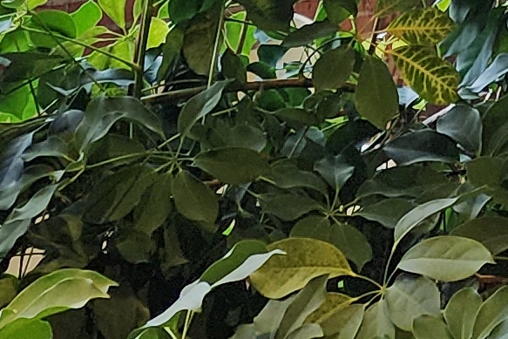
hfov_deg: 11.3
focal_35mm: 164
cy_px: -583
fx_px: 2315
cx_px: 1010
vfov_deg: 7.6
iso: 400
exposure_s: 1/120
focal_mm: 6.4
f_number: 1.8
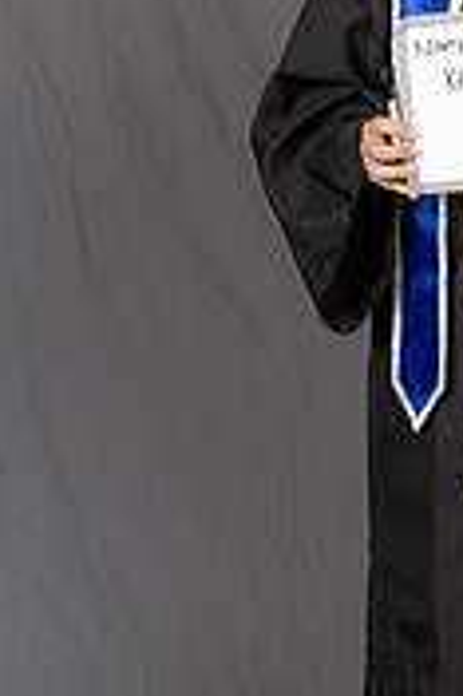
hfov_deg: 9.8
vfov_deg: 14.8
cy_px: 225
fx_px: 2667
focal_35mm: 138
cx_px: 574
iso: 2000
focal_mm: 54
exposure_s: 1/200
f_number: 8
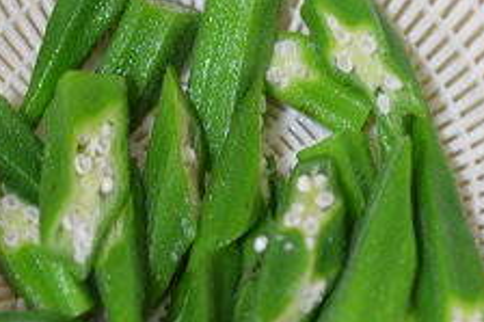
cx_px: 214
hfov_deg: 19.1
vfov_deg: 12.8
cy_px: 196
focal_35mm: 107
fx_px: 1437
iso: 100
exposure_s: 1/3
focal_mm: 40
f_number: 3
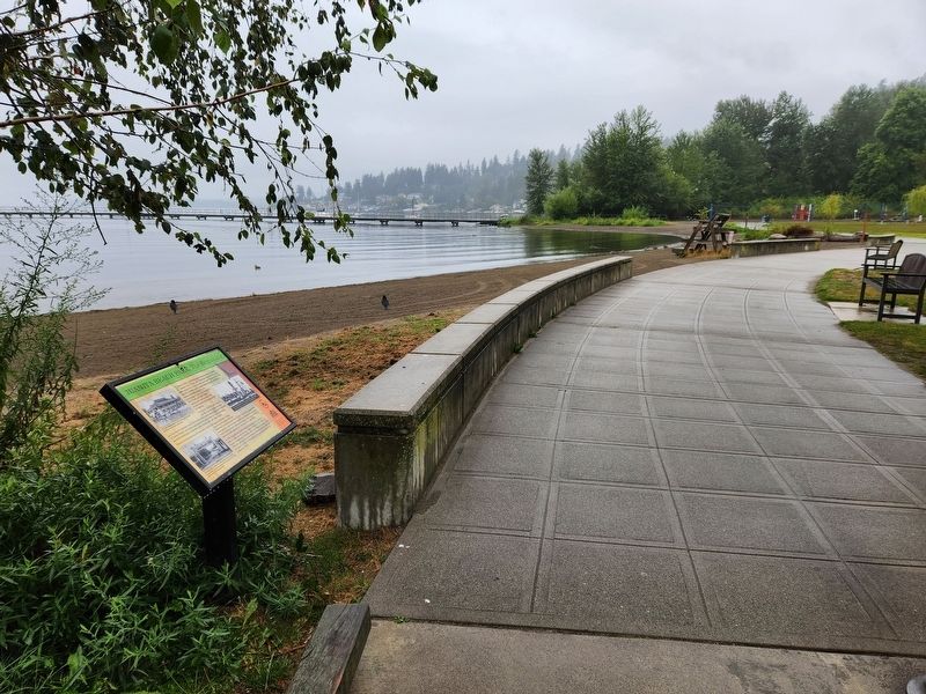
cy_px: 347
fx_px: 615
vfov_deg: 58.9
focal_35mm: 23
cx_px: 463
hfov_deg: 73.9
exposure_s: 1/180
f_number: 1.8
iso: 25
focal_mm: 5.4
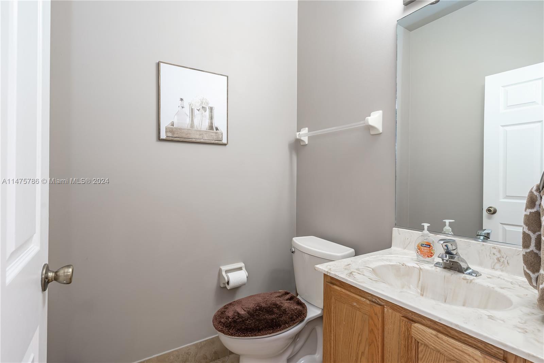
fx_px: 272
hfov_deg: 90.0
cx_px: 272
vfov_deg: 67.4
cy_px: 182
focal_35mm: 18
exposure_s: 1/3
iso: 200
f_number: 9
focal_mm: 18
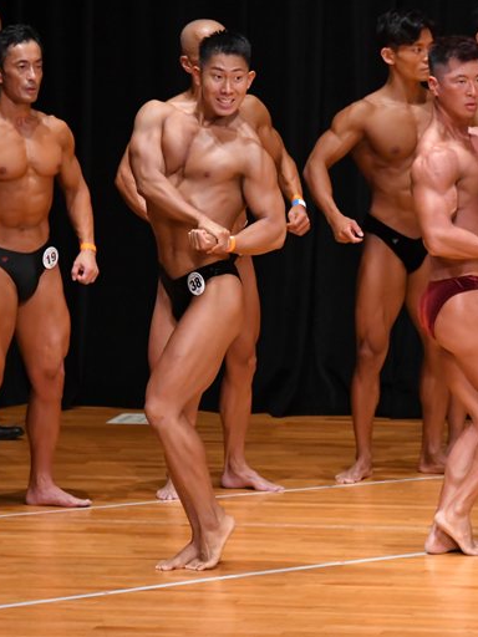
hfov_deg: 3.8
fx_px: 7236
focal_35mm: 393
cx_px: 210
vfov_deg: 5.0
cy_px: 318
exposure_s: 1/400
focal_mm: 180
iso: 5000
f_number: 5.6
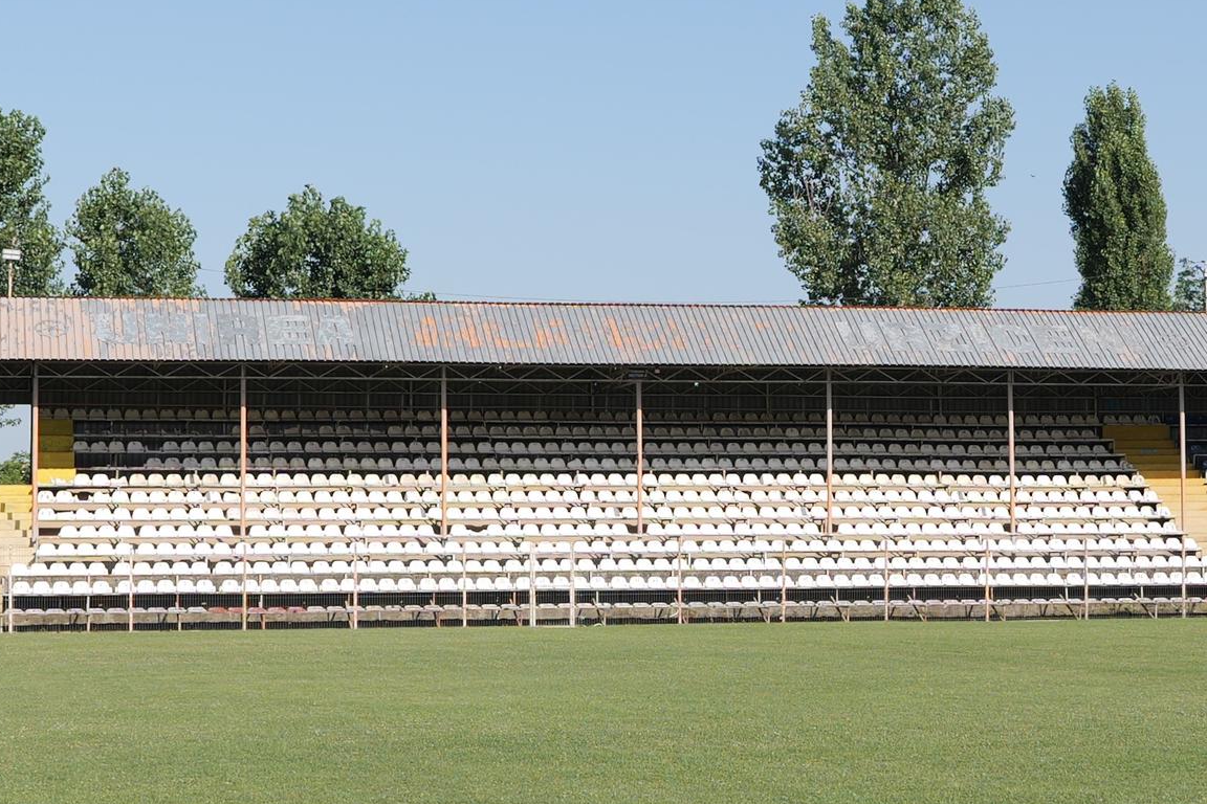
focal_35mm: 25
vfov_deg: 51.3
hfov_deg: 71.5
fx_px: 838
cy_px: 411
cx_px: 613
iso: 80
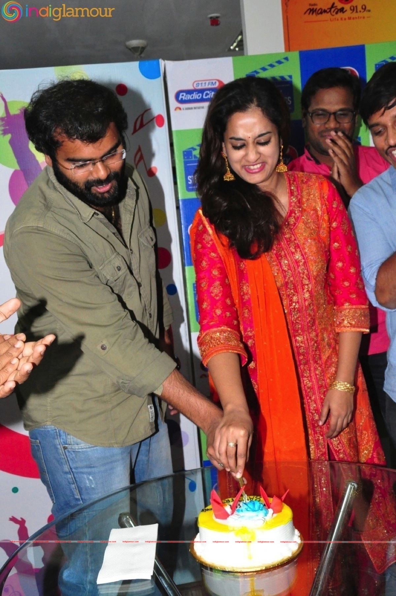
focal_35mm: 45
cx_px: 198
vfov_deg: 43.6
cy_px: 298
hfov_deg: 29.8
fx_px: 744
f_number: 6.3
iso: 3200
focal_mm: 30
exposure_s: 1/125
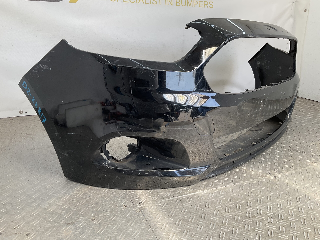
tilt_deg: -18.5
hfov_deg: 61.7
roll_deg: -3.4
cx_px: 160
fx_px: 268
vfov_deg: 48.2
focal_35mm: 29
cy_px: 120
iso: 16
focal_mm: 3
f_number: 1.8
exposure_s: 1/174
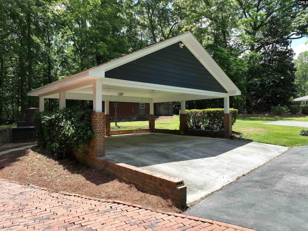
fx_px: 213
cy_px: 116
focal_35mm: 24
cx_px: 154
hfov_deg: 71.6
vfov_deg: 56.8
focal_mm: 12.29
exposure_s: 1/1000
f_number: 2.8
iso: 110
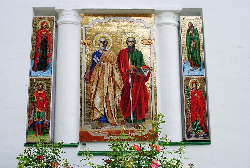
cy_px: 84
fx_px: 250
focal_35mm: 36
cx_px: 125
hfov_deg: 53.1
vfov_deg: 37.0
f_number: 10
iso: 200
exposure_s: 1/250
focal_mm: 24
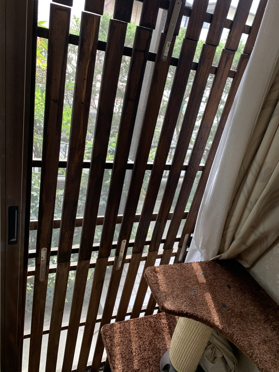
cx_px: 140
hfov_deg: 53.1
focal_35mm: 26
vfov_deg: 67.3
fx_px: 279
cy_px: 186
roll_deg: -13.1
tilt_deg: -23.9
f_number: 1.8
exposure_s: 1/67
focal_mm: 4.25
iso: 100
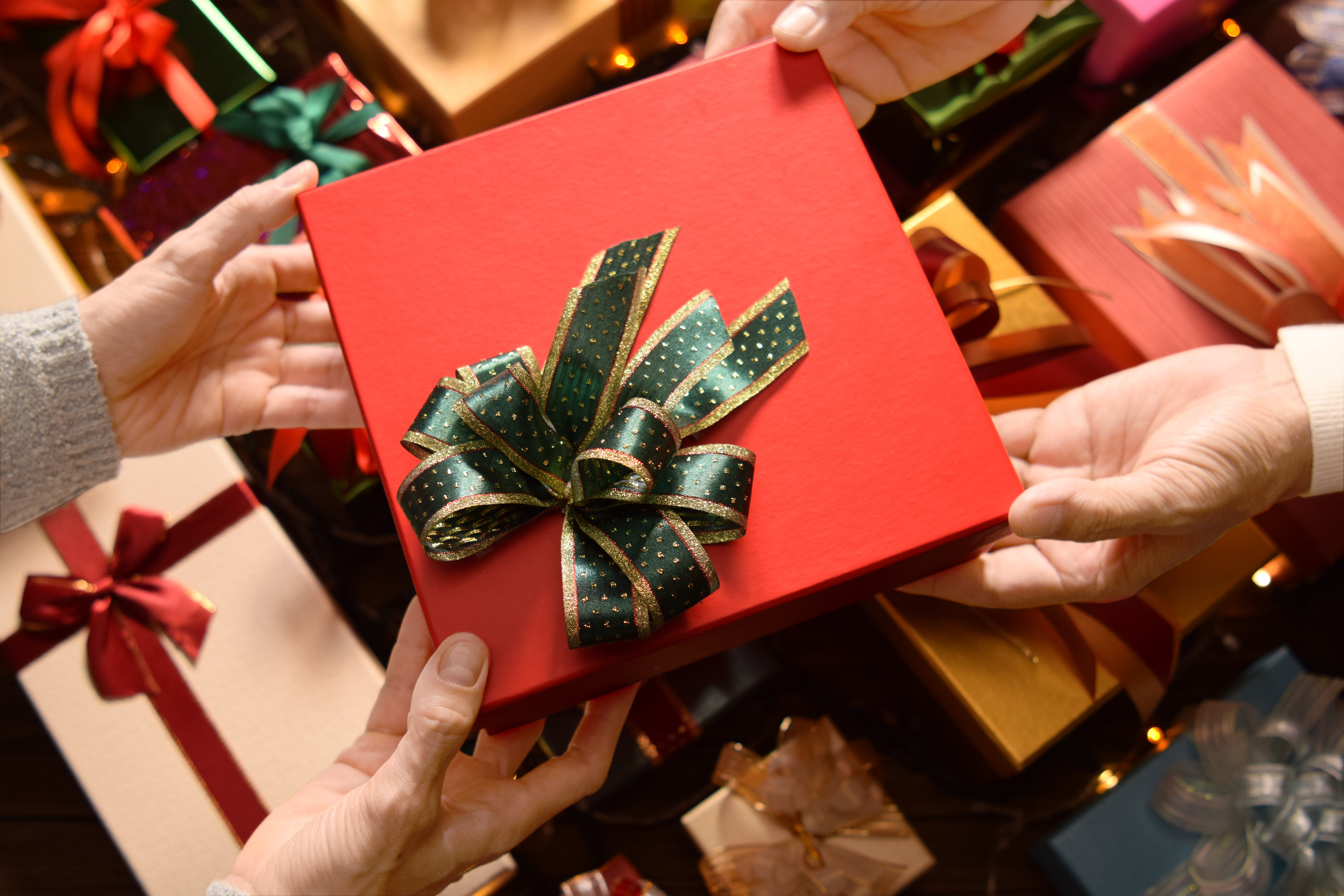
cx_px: 672
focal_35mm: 36
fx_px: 1344
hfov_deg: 53.1
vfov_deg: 36.9
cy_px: 448
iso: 200
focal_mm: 24
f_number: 2.8
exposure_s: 1/125
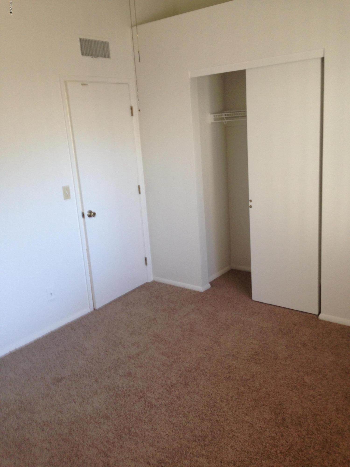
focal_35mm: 33
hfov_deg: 42.9
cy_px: 234
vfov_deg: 55.4
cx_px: 175
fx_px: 445
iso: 64
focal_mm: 4.12
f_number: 2.4
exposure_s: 1/20
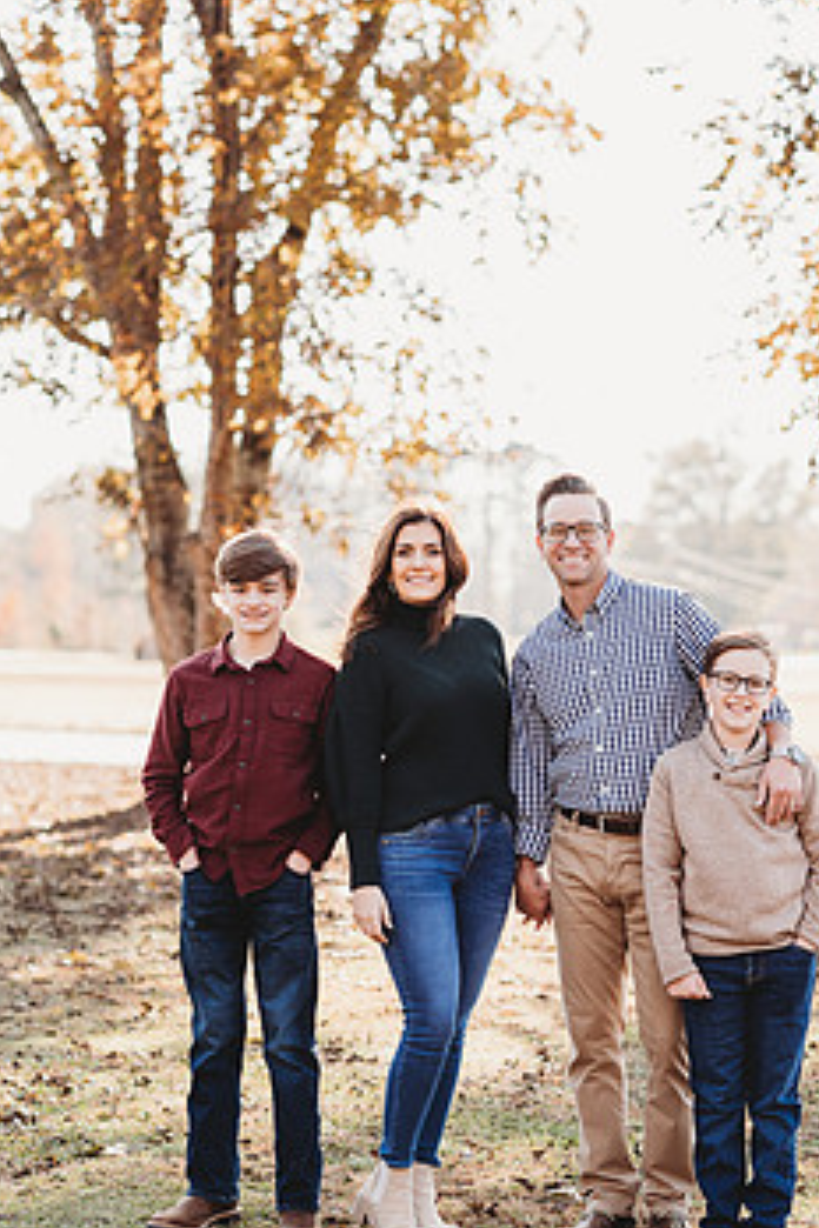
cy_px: 692
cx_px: 515
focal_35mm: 110
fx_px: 3753
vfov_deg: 18.6
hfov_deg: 12.4
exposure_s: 1/640
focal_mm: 85
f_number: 2.5
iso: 200
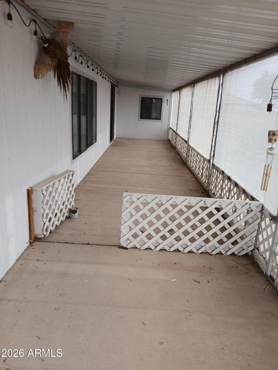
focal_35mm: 26
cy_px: 185
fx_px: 278
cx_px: 139
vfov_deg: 67.3
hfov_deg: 53.1
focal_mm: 3.98
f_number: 1.8
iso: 32
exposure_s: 1/120
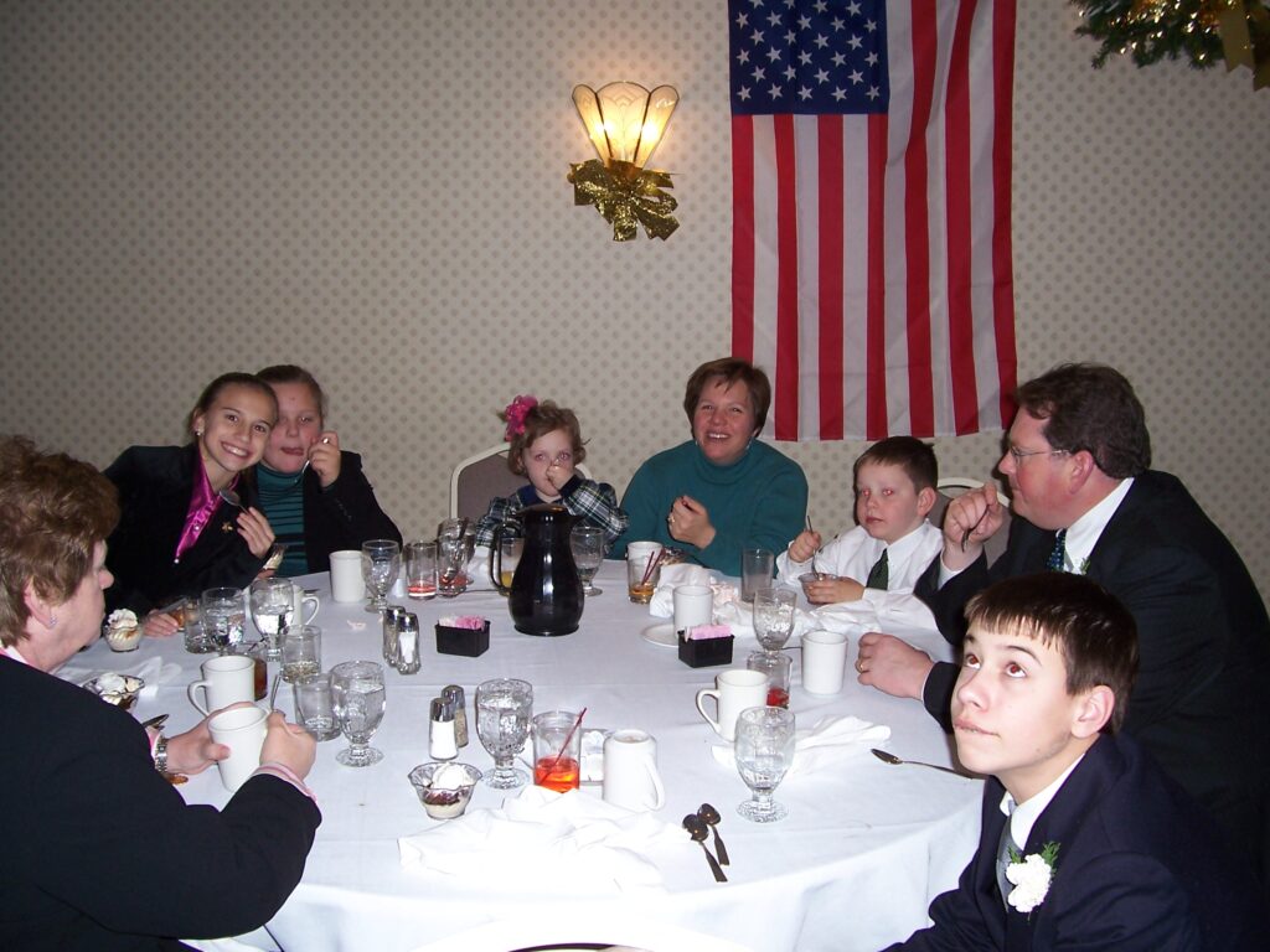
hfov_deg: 54.0
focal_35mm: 34
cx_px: 635
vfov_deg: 41.8
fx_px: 1247
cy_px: 476
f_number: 2.7
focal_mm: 5.6
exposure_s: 1/60
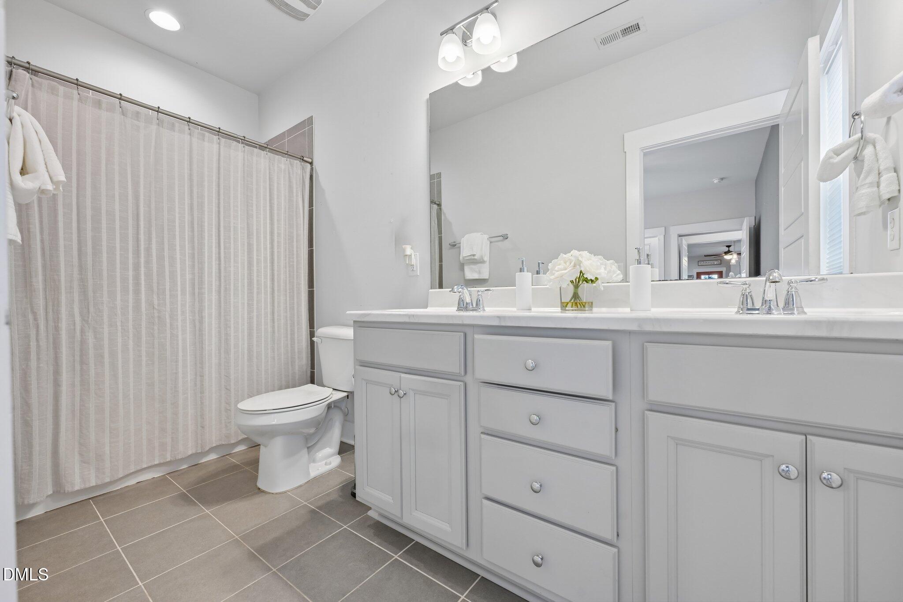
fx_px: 351
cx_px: 452
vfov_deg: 81.2
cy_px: 301
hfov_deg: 104.3
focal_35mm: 14
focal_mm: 14
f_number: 8
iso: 400
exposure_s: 1/20
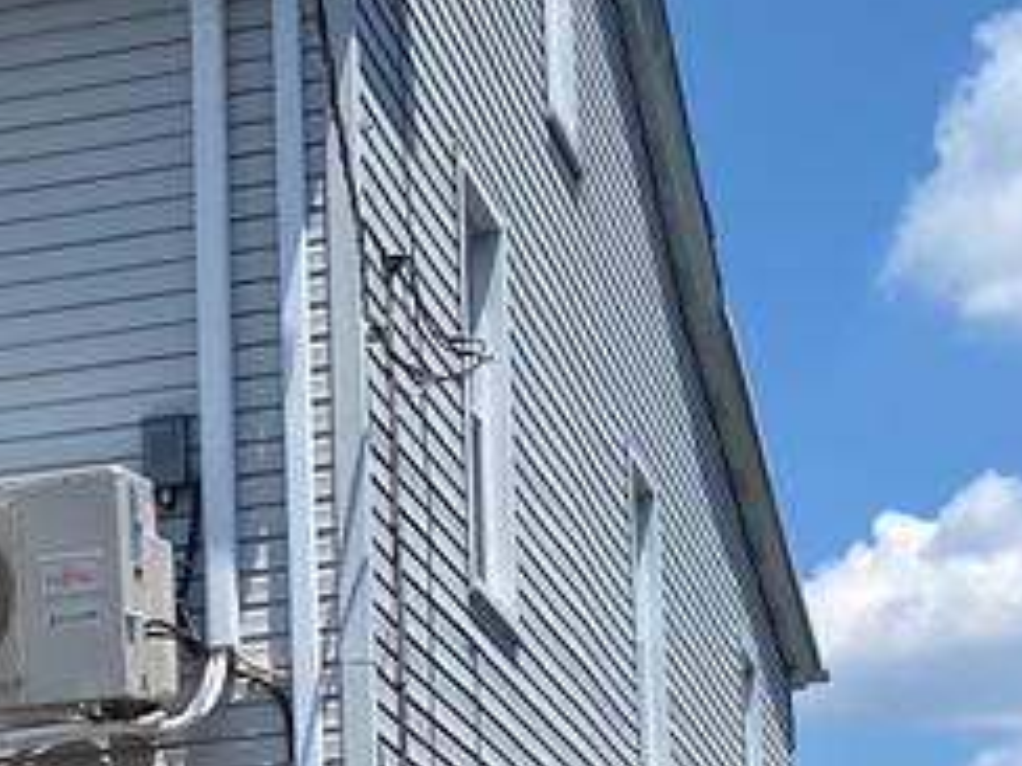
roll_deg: +1.0
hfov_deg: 17.5
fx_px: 3218
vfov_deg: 13.2
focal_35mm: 109
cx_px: -71
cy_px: 904
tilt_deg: +6.3
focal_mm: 4.25
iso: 32
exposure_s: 1/3300
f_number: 1.8
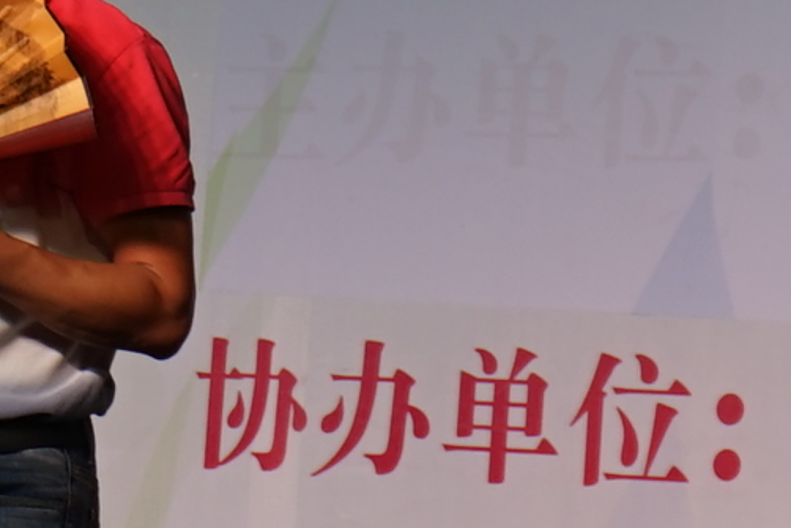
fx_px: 7582
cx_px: -470
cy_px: -380
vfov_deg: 4.0
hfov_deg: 5.9
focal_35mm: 345
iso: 160
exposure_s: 1/60
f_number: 4.5
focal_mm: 44
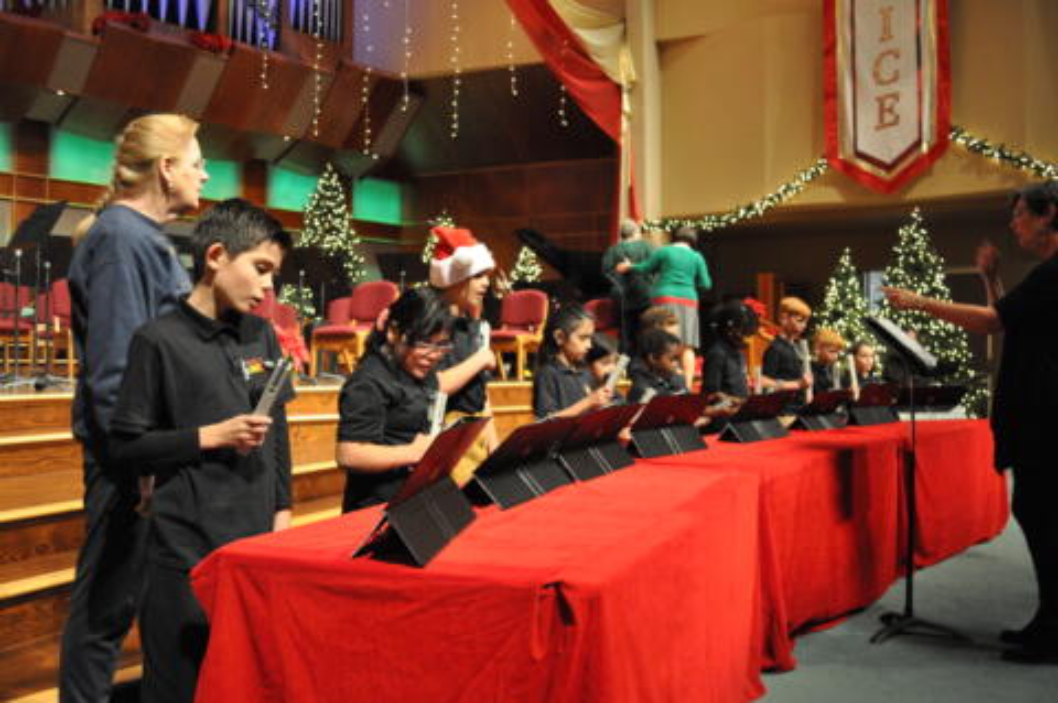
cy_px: 352
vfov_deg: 39.9
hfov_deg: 57.3
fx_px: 969
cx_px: 529
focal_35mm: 33
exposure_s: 1/30
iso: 1600
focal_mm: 22
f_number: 3.8
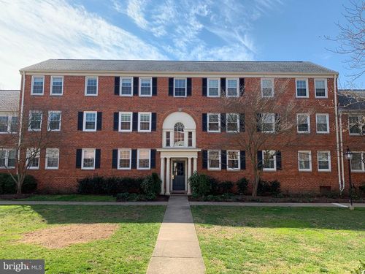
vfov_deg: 53.1
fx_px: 274
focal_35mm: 26
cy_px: 137
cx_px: 182
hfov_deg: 67.3
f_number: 1.8
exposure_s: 1/1350
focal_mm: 4.25
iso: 25
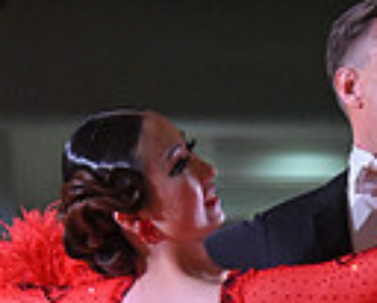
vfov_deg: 3.4
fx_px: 4988
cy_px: 659
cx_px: 255
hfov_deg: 4.3
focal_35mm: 446
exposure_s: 1/400
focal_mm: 105
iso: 4000
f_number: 5
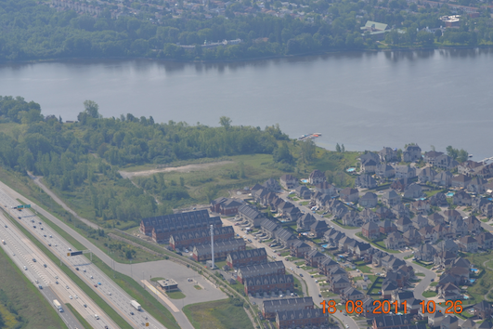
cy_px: 139
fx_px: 1684
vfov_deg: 11.1
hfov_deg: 16.6
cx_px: 222
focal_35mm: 123
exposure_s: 1/250
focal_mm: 68
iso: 100
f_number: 8
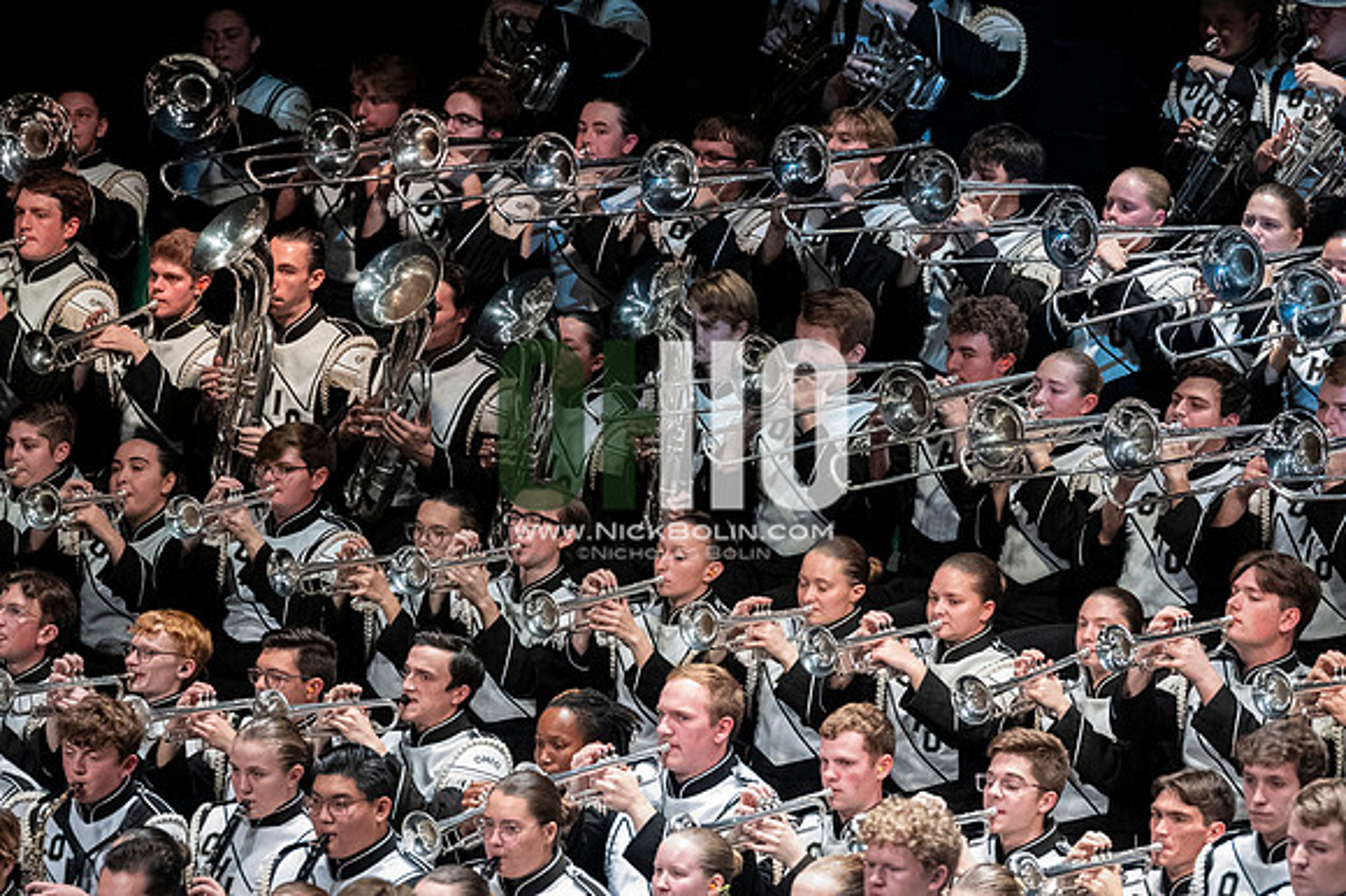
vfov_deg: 4.6
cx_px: 673
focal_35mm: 300
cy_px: 448
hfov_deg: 6.9
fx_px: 11210
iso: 4000
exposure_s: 1/500
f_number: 4
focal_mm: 200
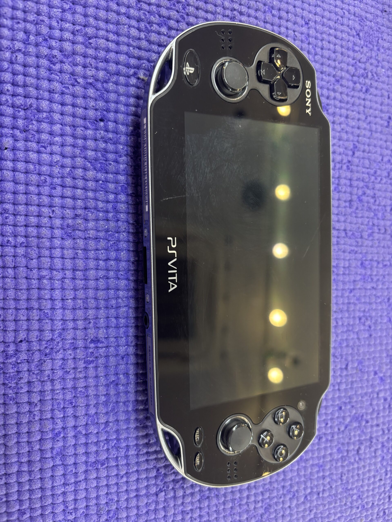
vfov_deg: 67.3
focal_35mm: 26
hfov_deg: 53.1
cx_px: 196
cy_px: 261
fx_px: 393
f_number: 1.6
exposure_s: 1/60
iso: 200
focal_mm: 5.96
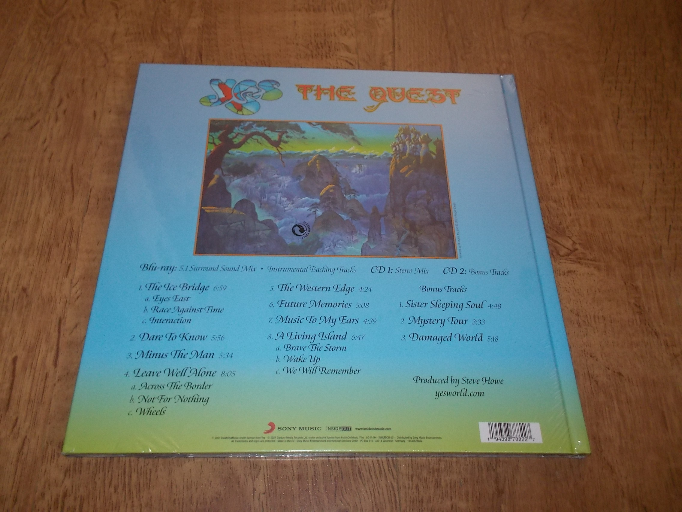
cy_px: 256
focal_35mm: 29
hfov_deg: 61.7
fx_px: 571
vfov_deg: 48.2
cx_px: 341
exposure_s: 1/30
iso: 200
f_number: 3.3
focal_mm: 4.1
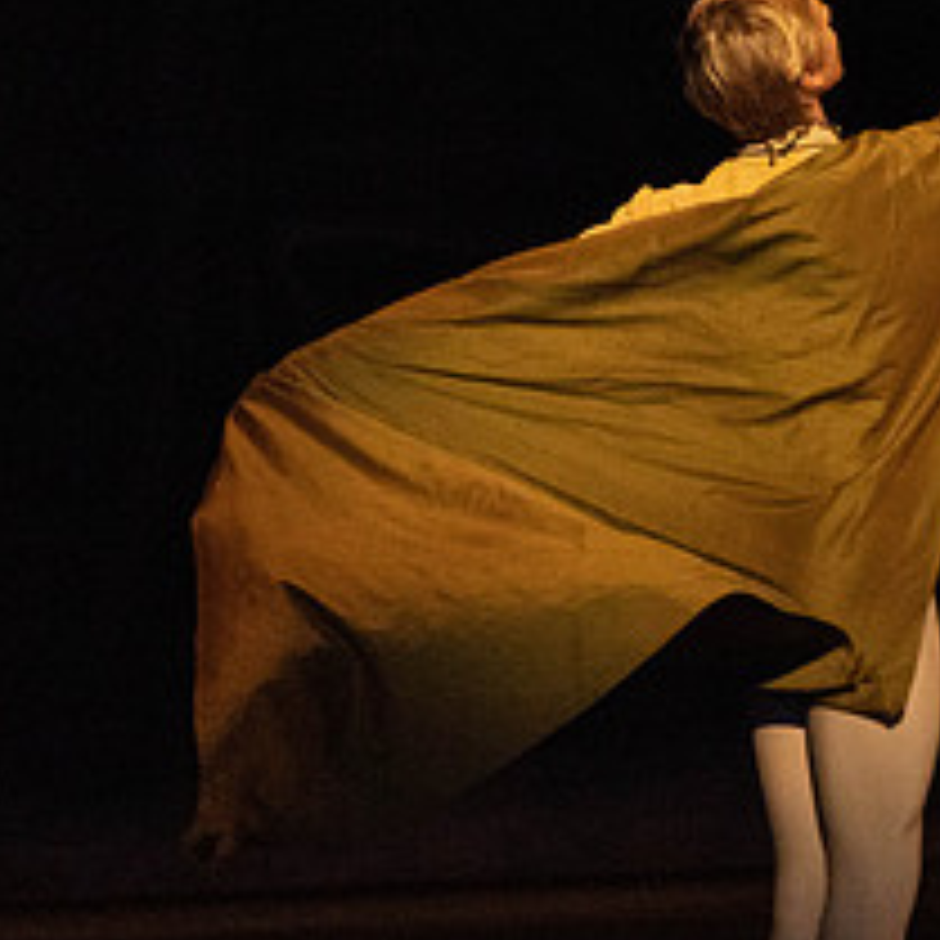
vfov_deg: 1.9
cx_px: 819
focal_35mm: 943
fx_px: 28971
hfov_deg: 1.9
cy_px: 308
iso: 6400
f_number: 5.6
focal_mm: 400
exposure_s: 1/250
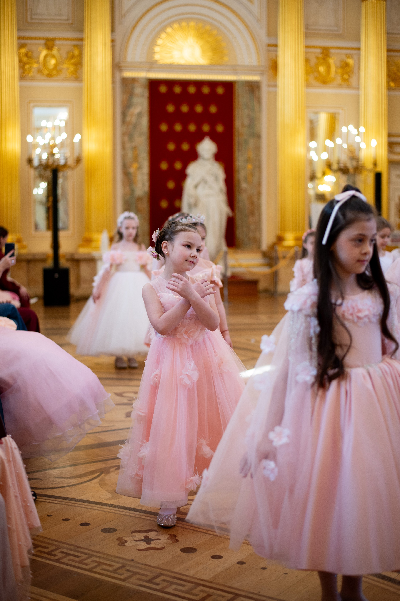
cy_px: 300
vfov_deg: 39.6
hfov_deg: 27.0
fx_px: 834
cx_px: 200
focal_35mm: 50
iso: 800
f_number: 2
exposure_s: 1/500
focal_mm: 50
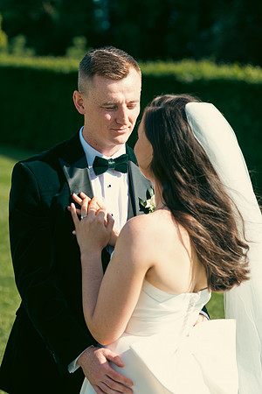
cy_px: 197
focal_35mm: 92
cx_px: 131
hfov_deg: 14.9
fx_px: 1004
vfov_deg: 22.1
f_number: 3.5
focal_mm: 92
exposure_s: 1/800
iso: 200
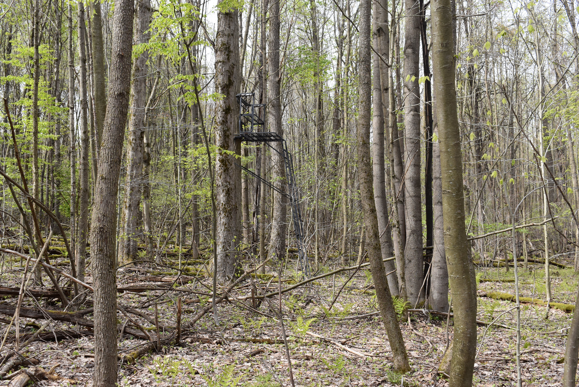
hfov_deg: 47.9
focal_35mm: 40
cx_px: 290
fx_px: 652
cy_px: 194
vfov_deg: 33.0
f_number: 8
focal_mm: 27
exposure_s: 1/250
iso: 400
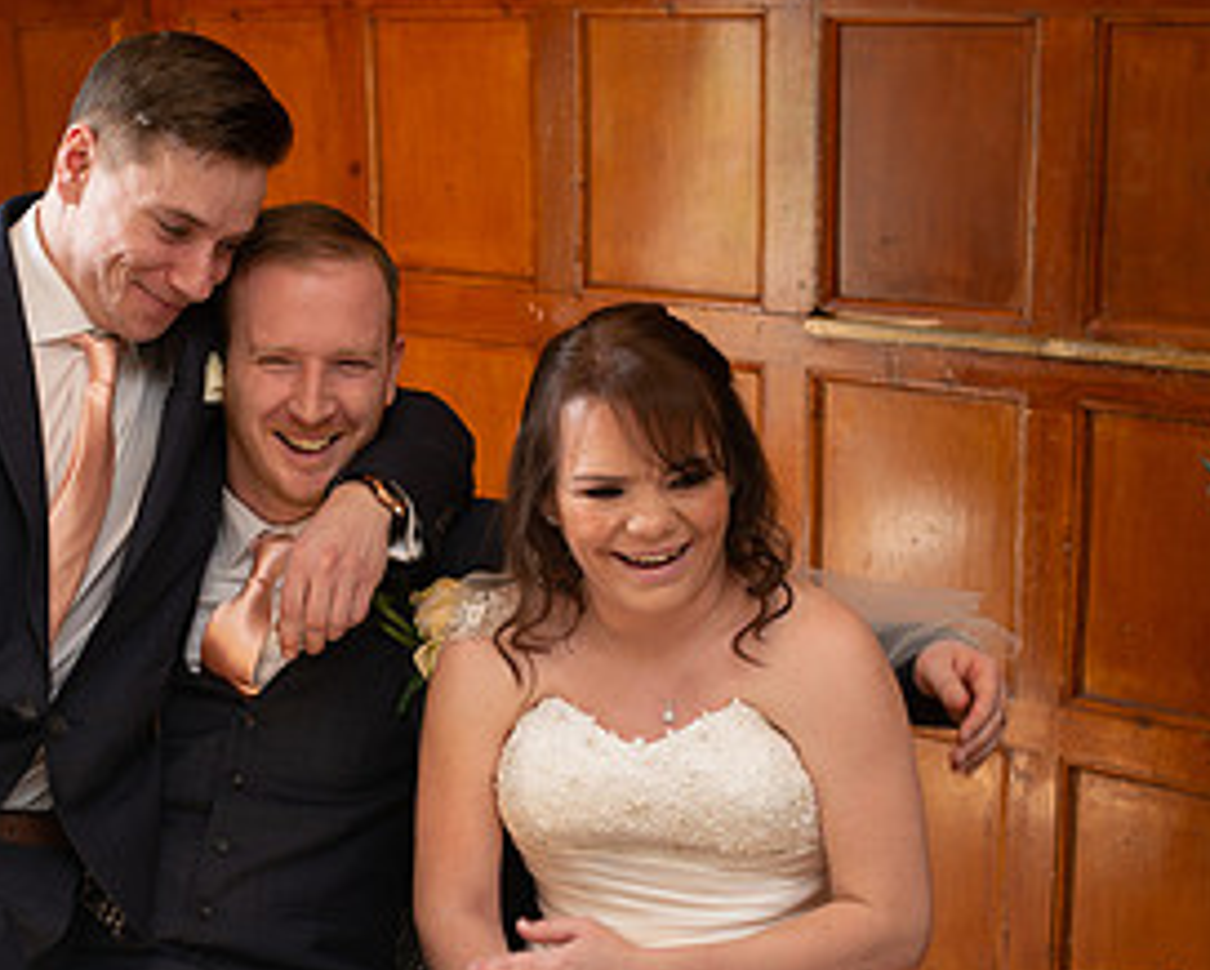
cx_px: 383
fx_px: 2509
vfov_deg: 21.8
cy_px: 627
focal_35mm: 70
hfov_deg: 26.9
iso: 160
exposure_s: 1/100
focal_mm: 35
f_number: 2.8
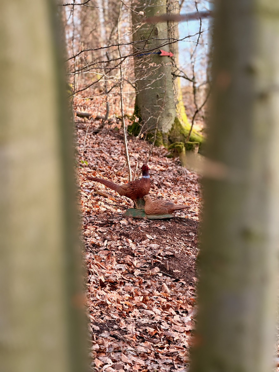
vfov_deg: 16.4
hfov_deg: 12.3
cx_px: 140
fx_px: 1290
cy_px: 186
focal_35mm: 120
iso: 64
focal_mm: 15.7
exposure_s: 1/116
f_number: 2.8
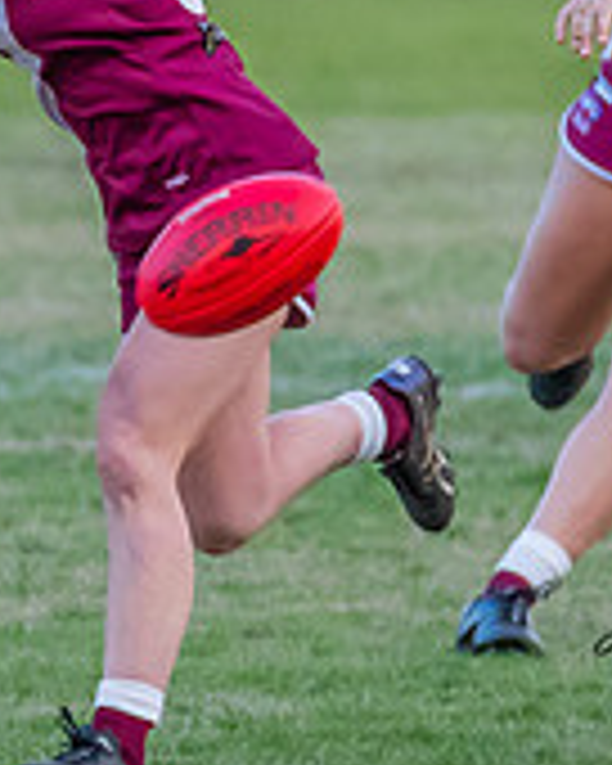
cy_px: 439
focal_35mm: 2447
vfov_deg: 0.8
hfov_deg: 0.6
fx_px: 55403
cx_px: -207
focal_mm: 420
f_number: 6
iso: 3200
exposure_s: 1/1600
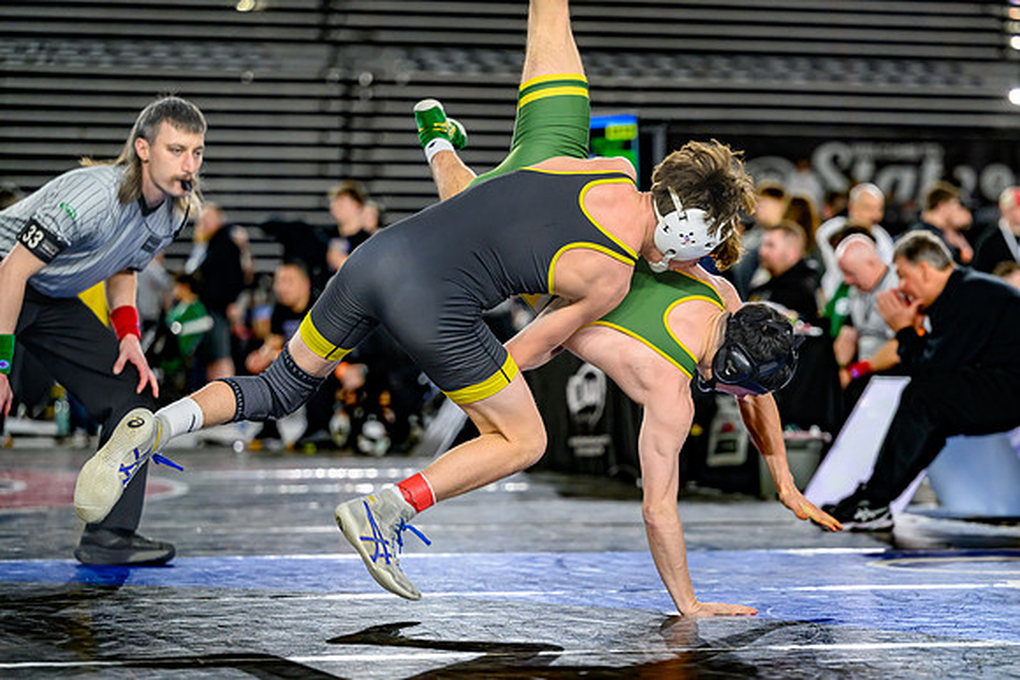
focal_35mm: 132
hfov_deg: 15.6
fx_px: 3732
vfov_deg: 10.4
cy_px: 407
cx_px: 611
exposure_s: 1/800
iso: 2000
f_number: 2.8
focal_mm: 110
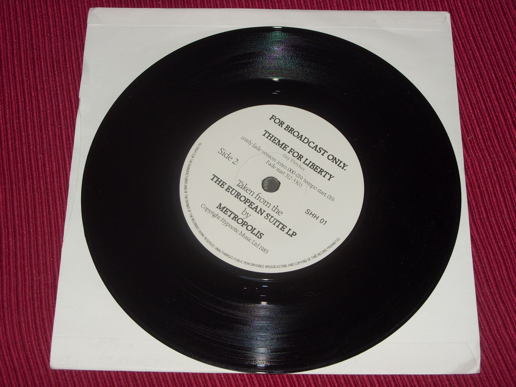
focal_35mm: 69
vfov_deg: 21.3
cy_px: 194
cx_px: 258
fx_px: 1029
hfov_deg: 28.2
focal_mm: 11.4
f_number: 3.2
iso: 50
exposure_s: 1/148
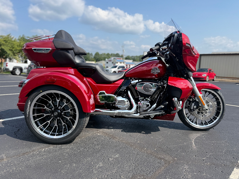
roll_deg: -0.6
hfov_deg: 71.6
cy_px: 90
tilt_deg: -9.5
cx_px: 120
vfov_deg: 56.8
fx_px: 166
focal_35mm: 24
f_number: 1.78
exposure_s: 1/3425
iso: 80
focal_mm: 6.76
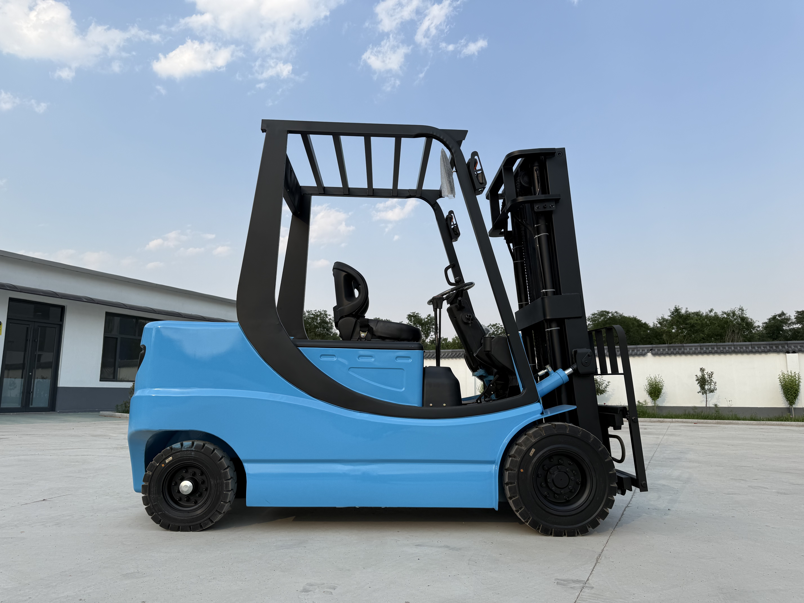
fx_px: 557
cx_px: 402
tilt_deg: +9.7
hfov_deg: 71.6
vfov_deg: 56.8
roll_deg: -0.4
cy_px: 302
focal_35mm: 24
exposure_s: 1/2525
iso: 80
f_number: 1.78
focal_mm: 6.76
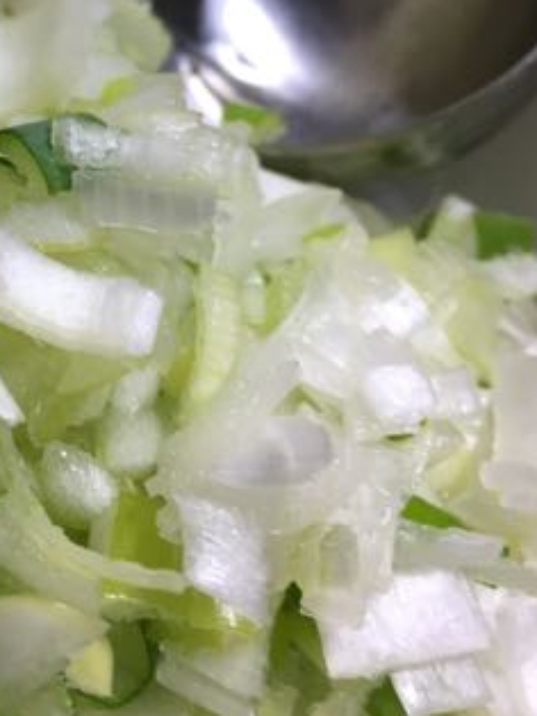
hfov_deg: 24.1
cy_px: 52
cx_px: 48
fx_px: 1221
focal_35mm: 59
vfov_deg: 31.0
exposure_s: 1/33
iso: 125
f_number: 2.2
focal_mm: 4.15
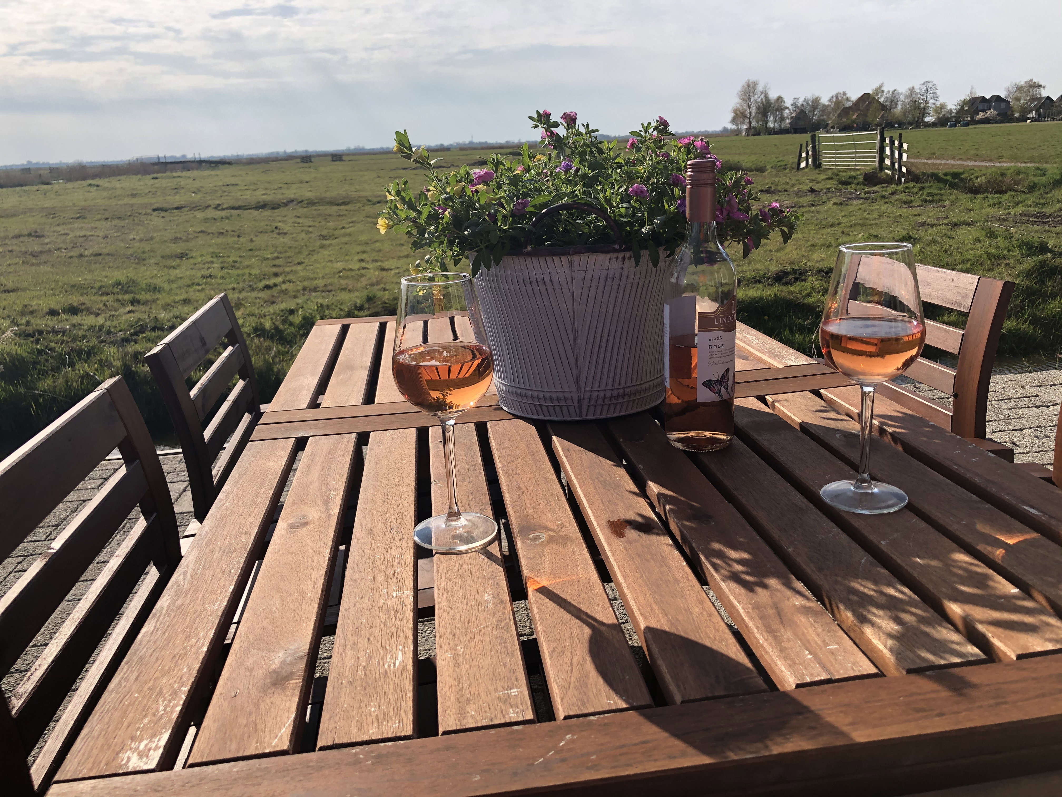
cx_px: 531
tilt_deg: -17.0
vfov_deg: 49.7
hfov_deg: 63.4
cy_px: 398
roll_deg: +1.9
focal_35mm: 28
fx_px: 859
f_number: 1.8
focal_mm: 3.99
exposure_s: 1/2667
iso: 25
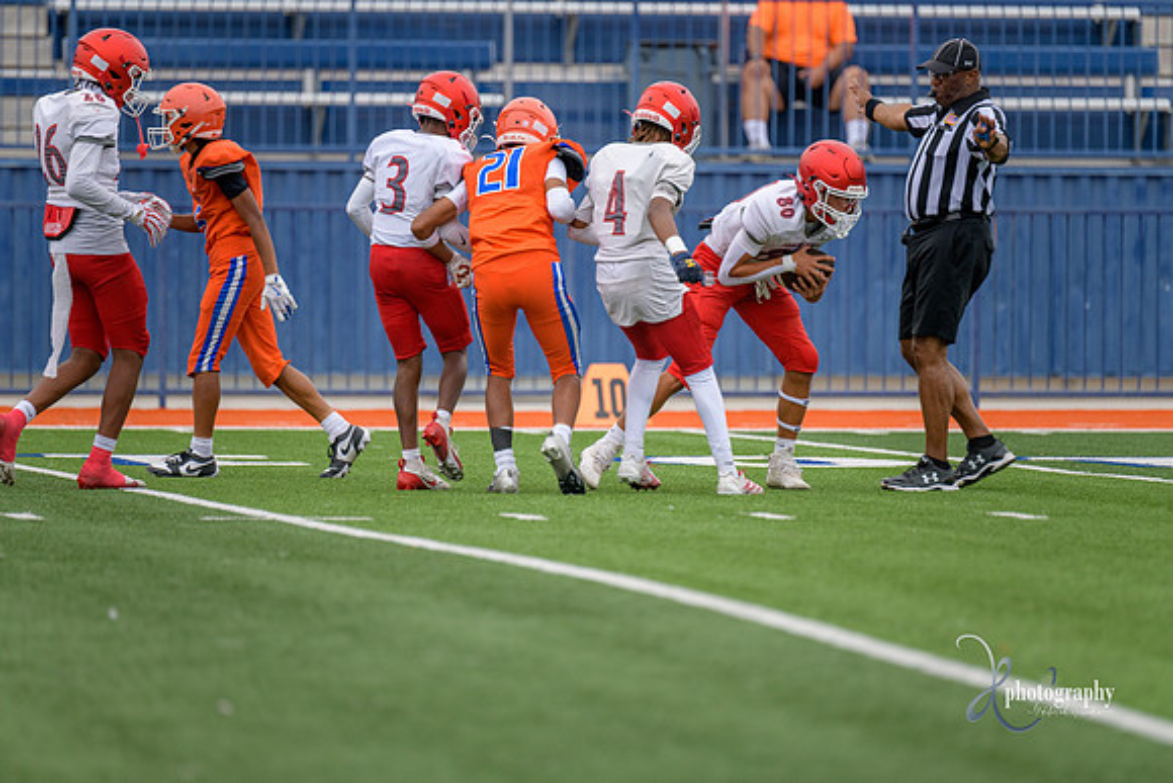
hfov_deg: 6.6
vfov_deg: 4.4
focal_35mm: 313
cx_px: 586
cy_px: 392
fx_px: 10215
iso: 360
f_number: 2.8
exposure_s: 1/500
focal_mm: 300
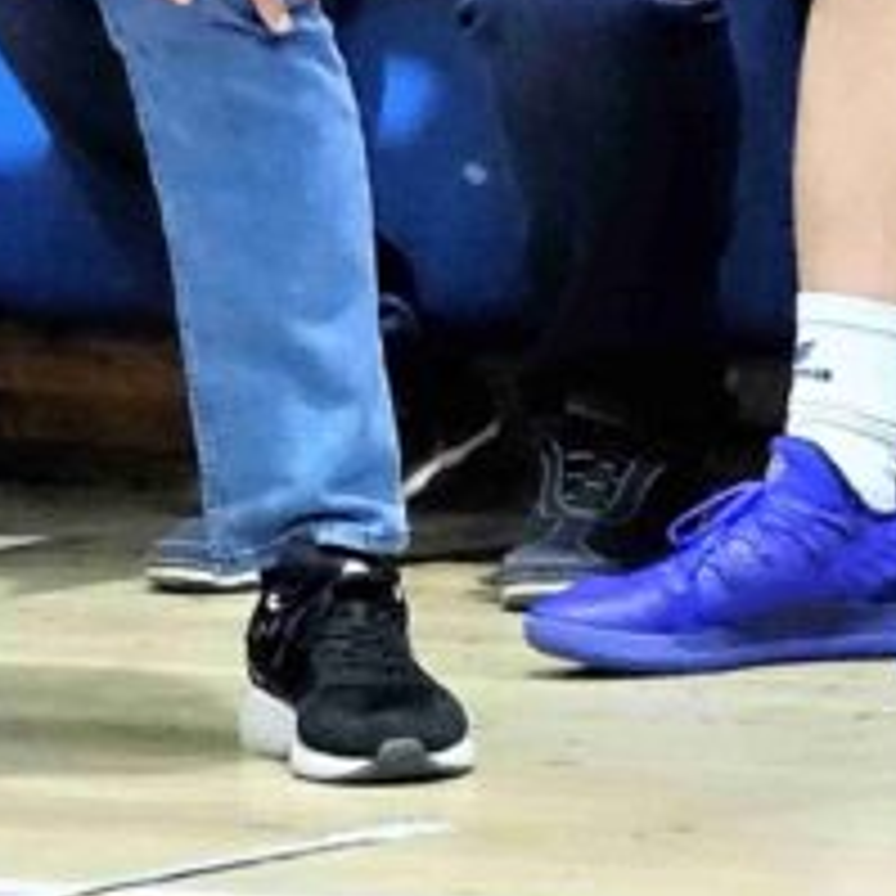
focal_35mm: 1957
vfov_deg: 0.9
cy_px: -475
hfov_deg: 0.9
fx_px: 57310
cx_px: -342
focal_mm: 163.85
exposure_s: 1/250
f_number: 4
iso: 3200
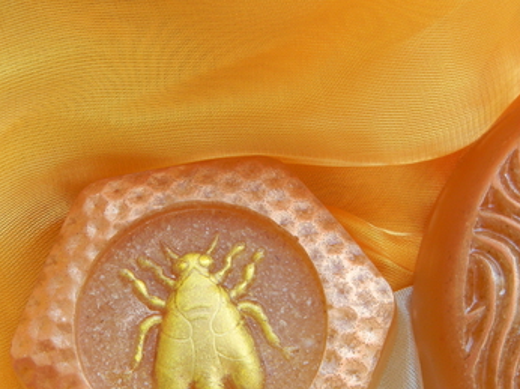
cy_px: 285
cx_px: 382
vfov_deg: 11.2
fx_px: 1982
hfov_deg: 14.9
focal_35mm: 132
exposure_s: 1/31.2
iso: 80
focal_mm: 15.1
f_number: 4.5
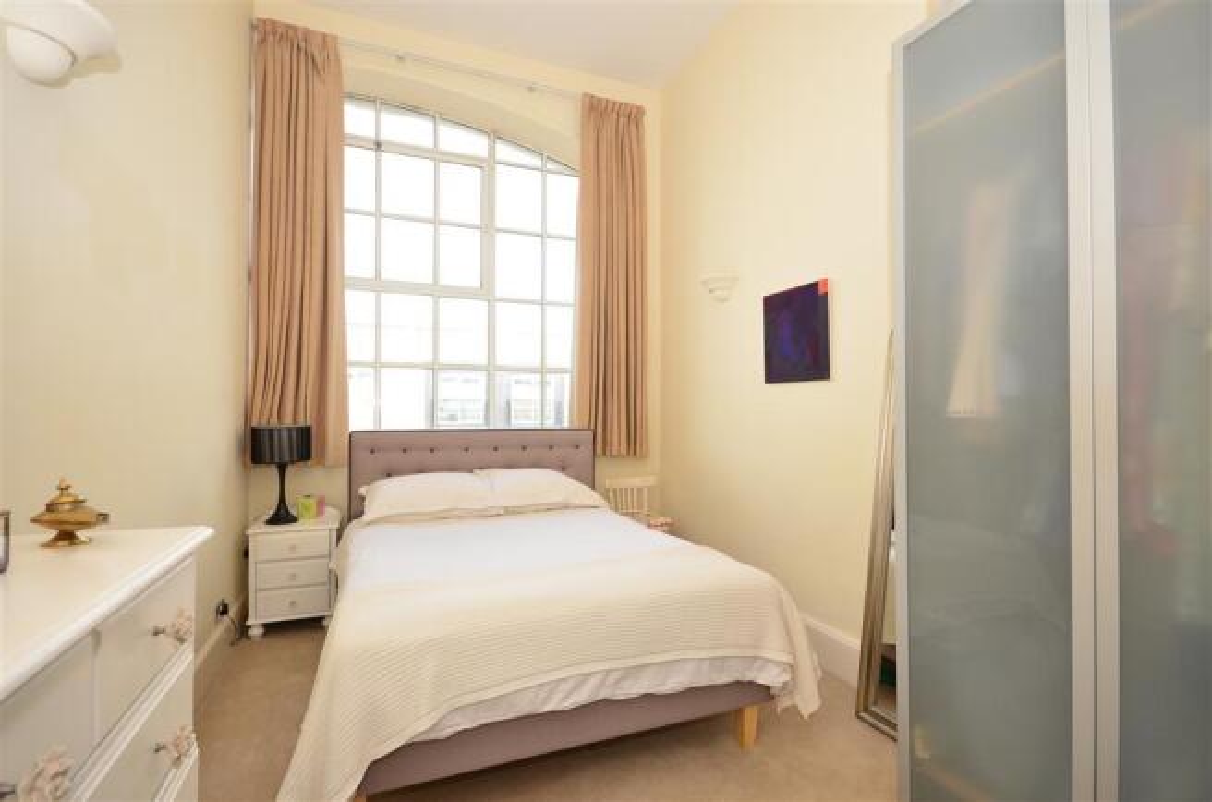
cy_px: 401
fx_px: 579
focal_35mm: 17
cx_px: 606
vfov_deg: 69.4
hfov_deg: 92.6
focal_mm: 11.5
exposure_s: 1/80
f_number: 9
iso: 640
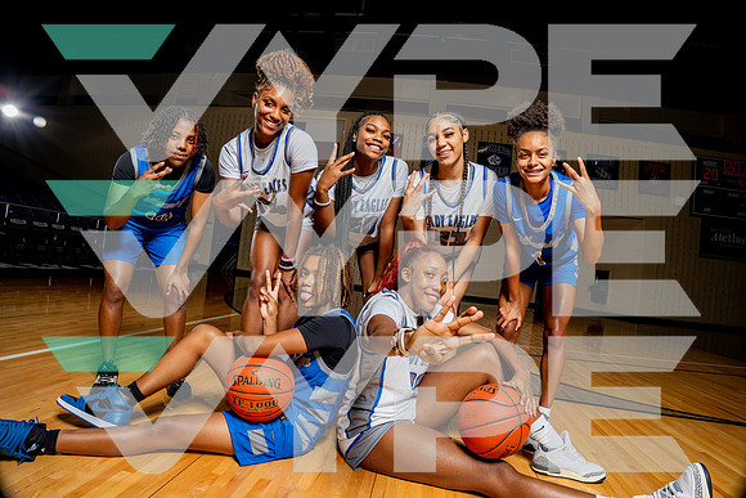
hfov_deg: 84.0
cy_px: 249
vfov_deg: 62.0
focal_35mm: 20
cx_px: 373
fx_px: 415
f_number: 8
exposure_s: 1/250
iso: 400
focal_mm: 20
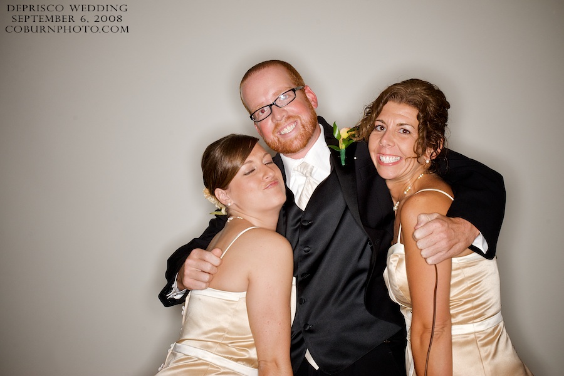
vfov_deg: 28.9
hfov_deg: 42.3
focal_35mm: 46
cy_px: 188
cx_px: 282
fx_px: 728
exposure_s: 1/160
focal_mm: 31
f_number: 16
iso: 200
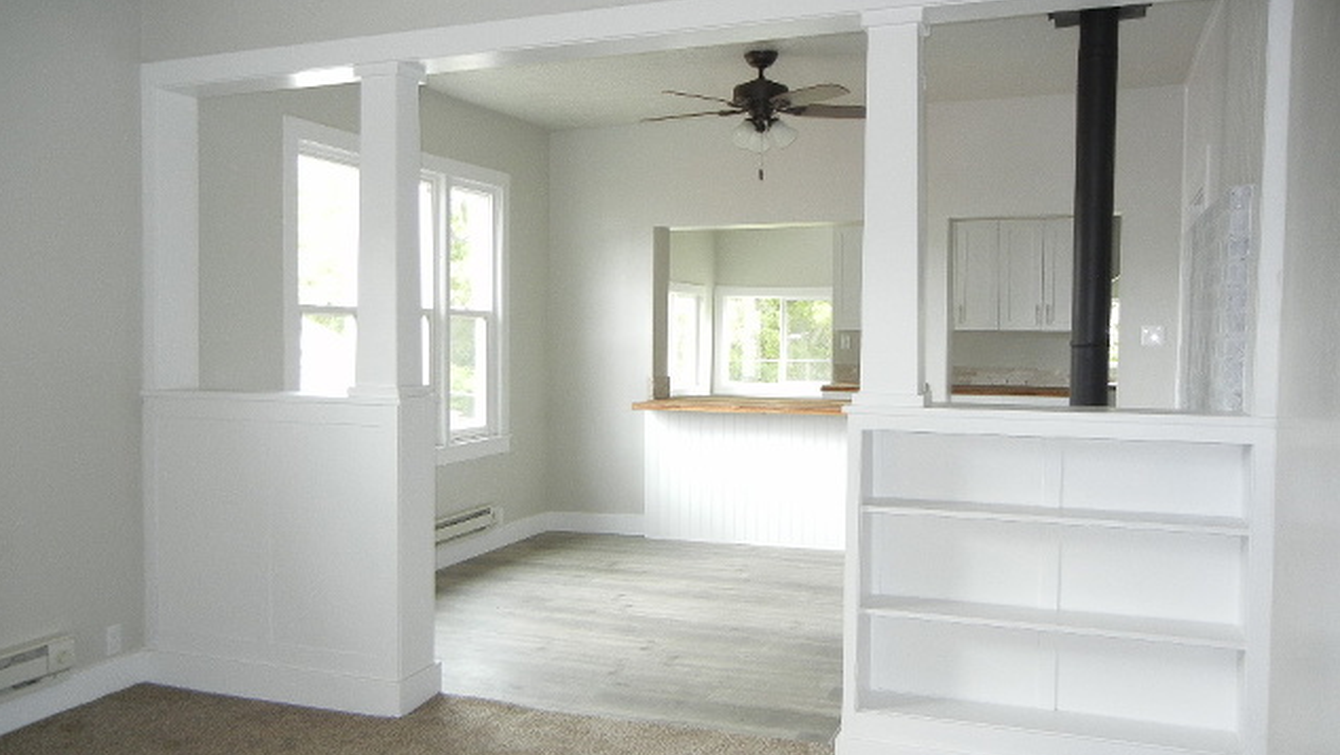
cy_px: 383
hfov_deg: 59.5
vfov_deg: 35.7
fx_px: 1173
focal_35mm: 33
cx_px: 666
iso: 248
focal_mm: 5.4
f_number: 3.5
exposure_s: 1/30
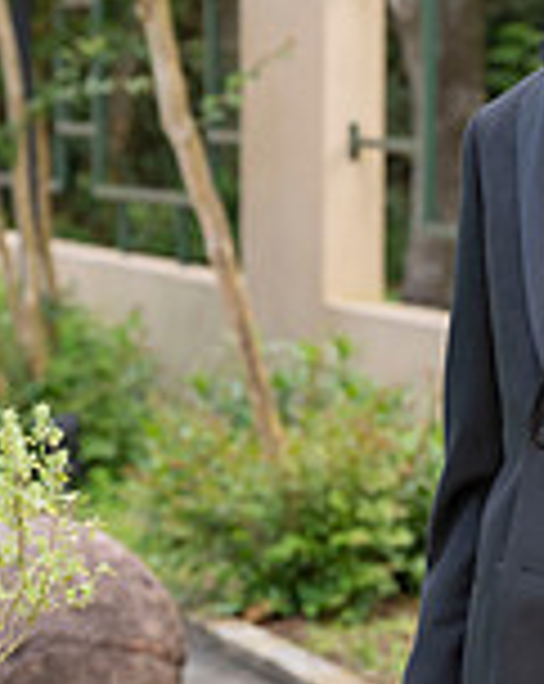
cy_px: 279
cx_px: 656
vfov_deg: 9.4
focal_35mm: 206
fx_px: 4158
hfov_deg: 7.4
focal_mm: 74
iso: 500
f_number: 5
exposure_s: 1/200
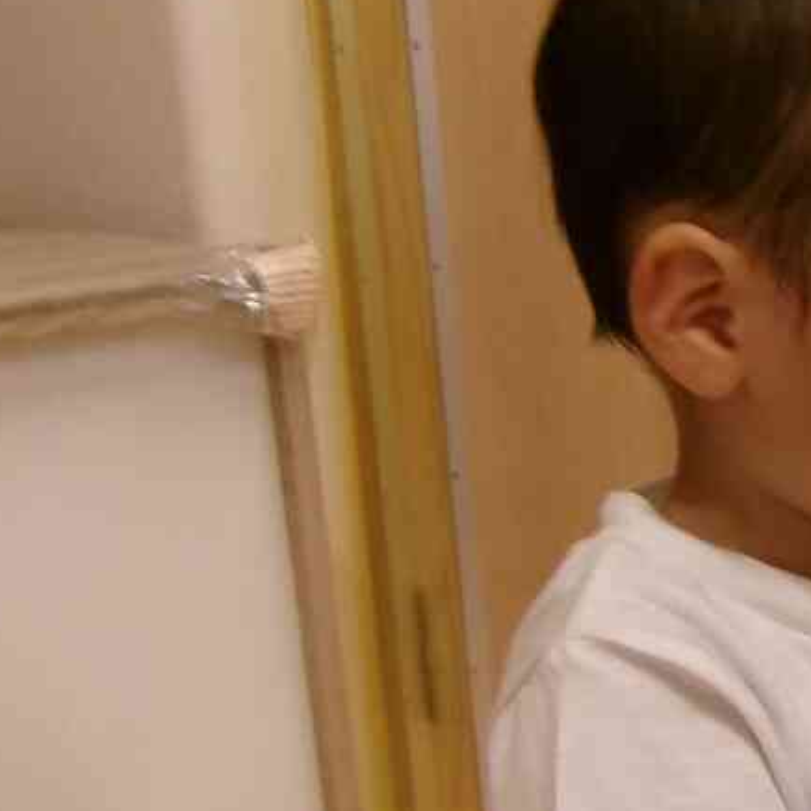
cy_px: 693
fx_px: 2253
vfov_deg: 20.1
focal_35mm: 85
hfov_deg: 17.7
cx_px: 1305
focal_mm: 5.1
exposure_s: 1/34
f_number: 3.9
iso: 126
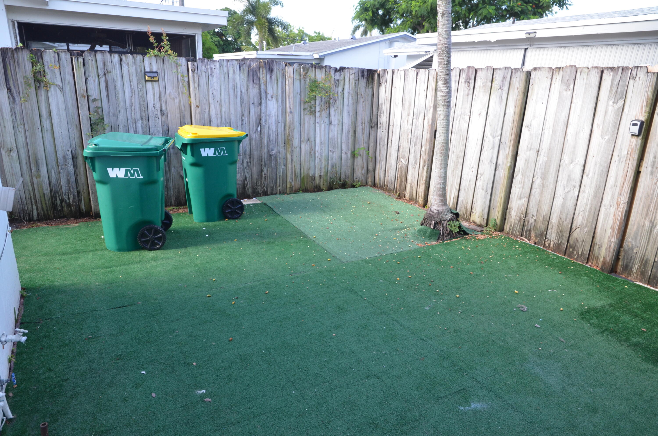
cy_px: 218
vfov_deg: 52.9
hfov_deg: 73.9
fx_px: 438
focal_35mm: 24
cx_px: 329
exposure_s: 1/200
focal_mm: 16
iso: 500
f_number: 7.1
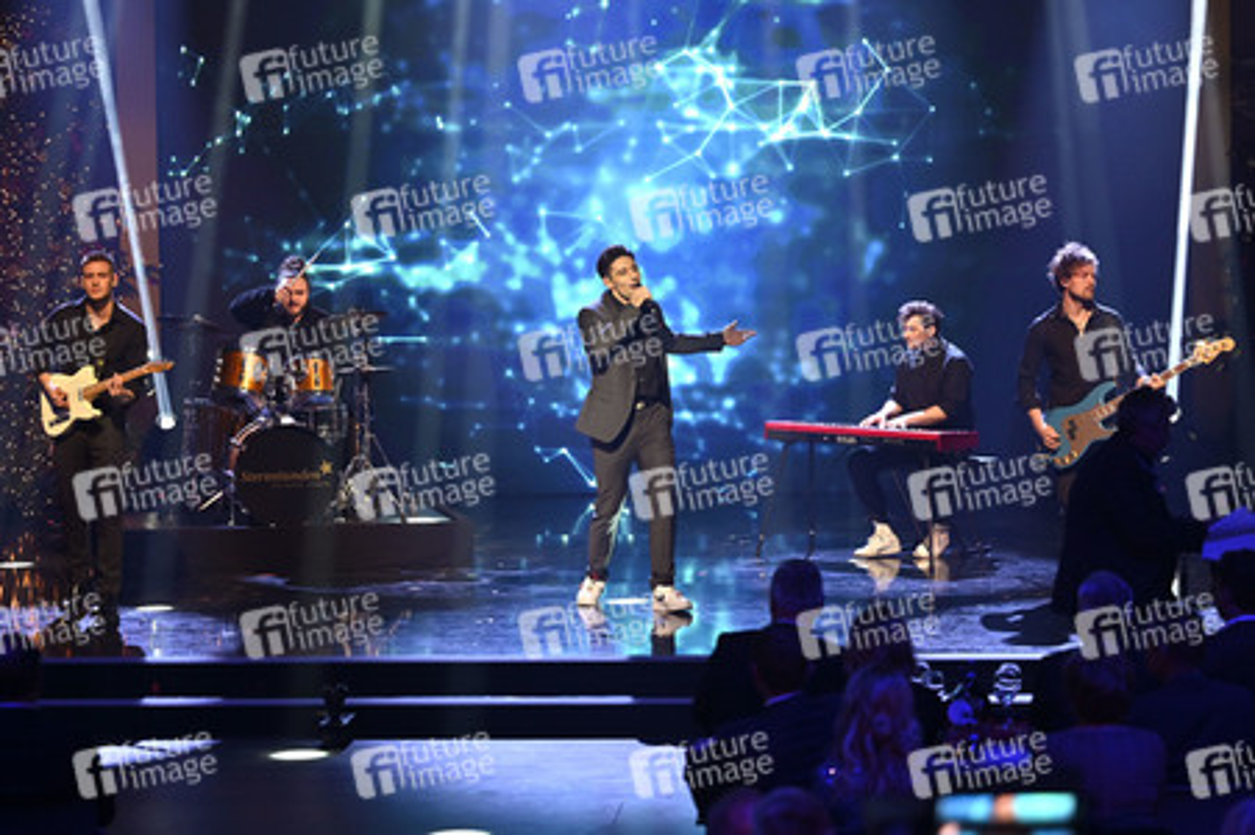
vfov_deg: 11.4
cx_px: 628
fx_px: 4180
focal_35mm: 120
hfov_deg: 17.1
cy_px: 418
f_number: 2.8
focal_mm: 120
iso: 1000
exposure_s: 1/250
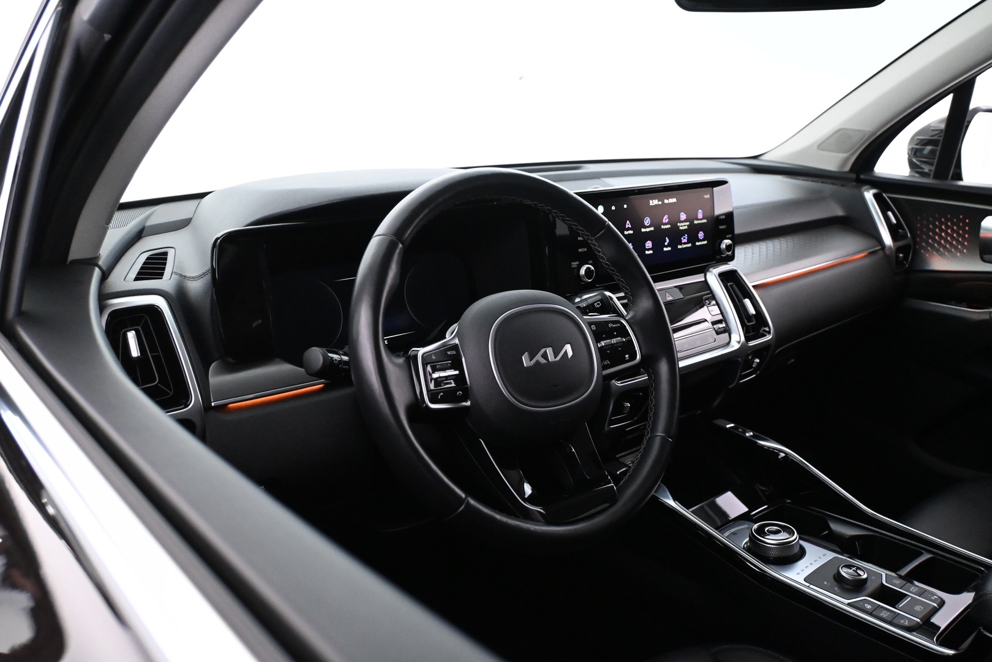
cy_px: 331
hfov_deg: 61.9
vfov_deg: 43.6
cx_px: 496
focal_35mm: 30
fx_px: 827
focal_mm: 20
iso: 4000
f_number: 3.8
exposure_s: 1/30
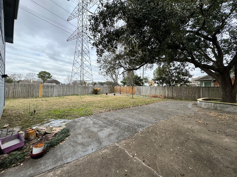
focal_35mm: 14
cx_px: 118
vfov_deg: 85.7
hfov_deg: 102.1
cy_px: 88
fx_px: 96
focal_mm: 2.22
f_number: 2.2
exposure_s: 1/831
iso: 40
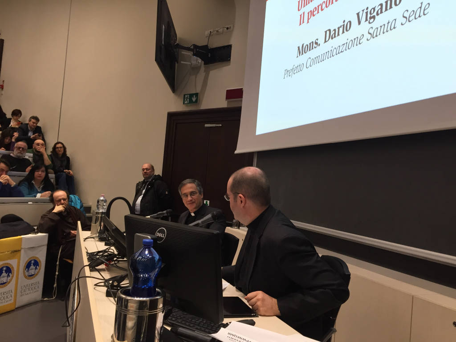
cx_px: 228
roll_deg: -5.0
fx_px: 382
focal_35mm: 29
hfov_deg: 61.7
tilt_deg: +1.4
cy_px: 171
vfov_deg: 48.2
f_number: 2.2
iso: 50
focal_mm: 4.15
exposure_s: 1/33
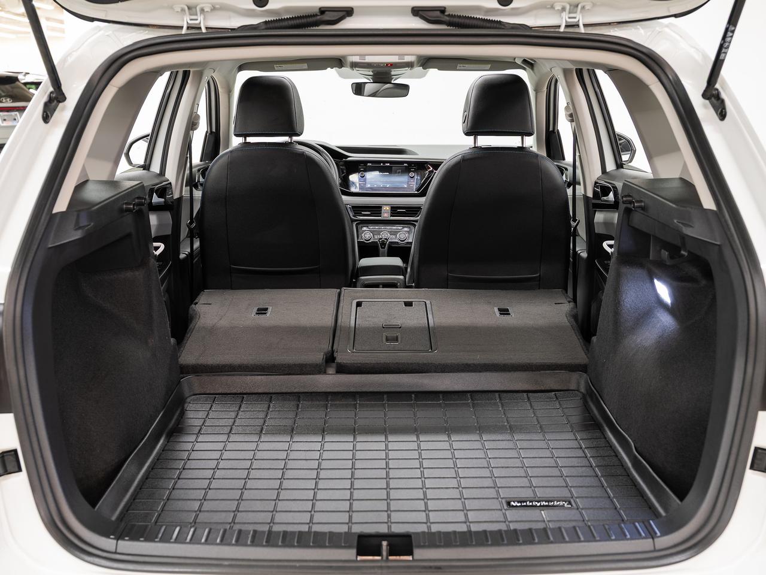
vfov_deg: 34.3
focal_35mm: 42
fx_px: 931
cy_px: 288
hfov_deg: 44.7
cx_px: 383
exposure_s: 1
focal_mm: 38.9
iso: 100
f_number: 5.6
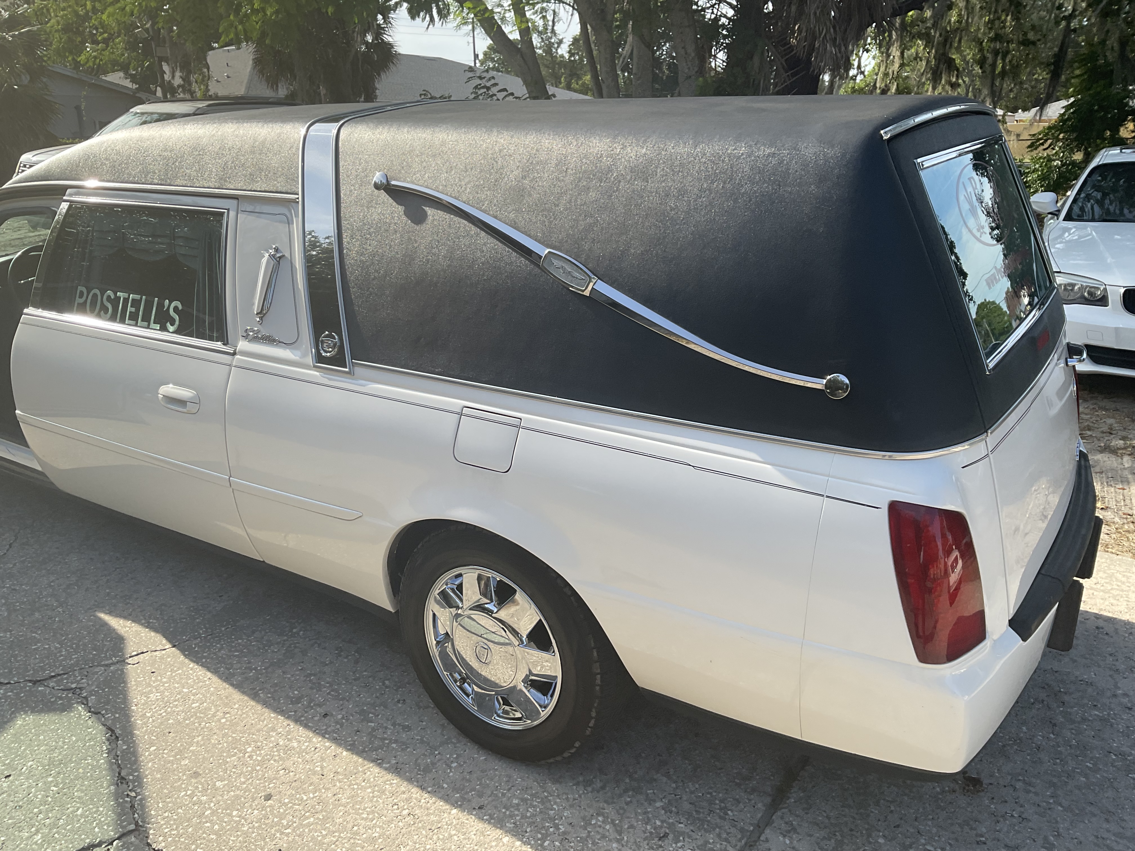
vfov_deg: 48.2
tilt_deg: -16.8
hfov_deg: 61.7
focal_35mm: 29
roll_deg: +0.1
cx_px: 568
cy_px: 426
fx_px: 951
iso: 16
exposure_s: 1/829
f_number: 1.8
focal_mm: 3
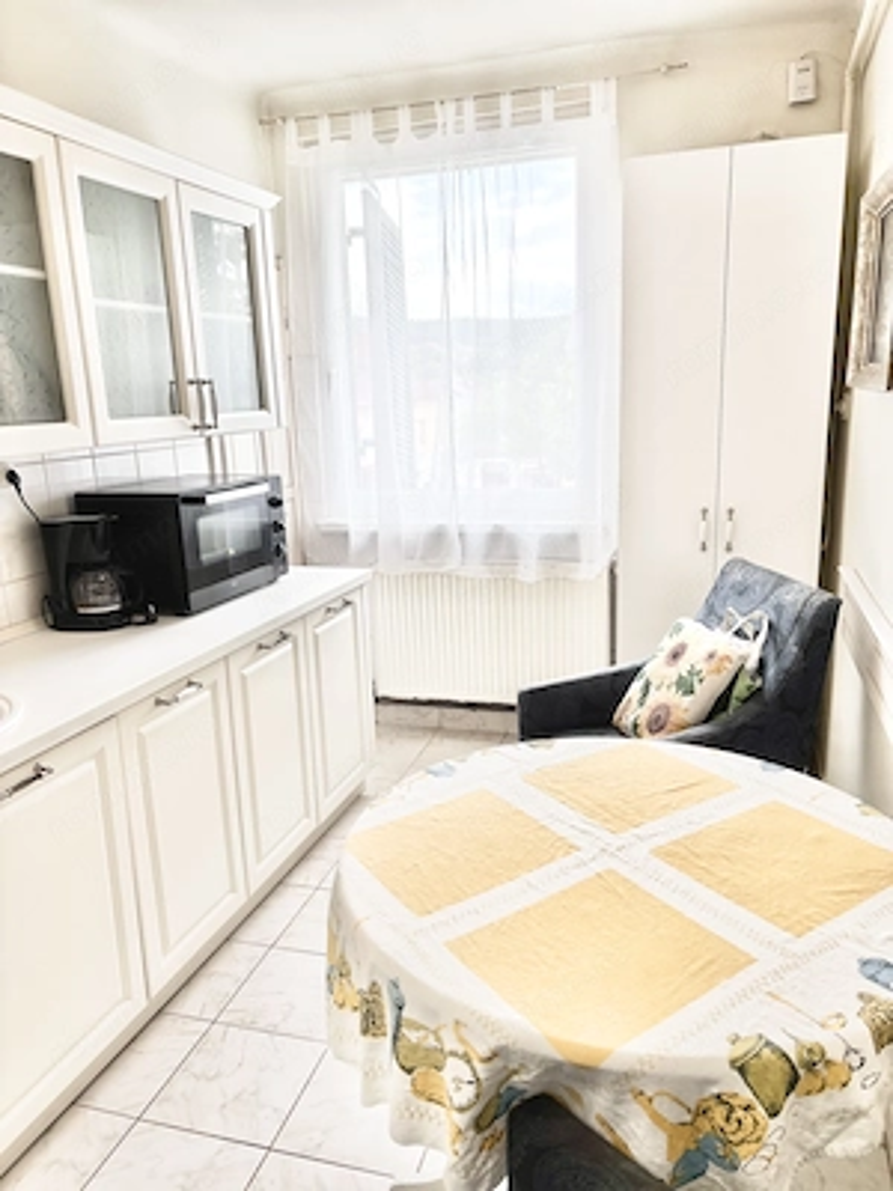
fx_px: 894
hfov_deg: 53.1
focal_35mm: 26
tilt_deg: -14.0
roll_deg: +0.6
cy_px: 596
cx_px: 446
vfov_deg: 67.3
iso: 40
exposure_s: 1/195
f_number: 1.6
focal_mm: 5.96
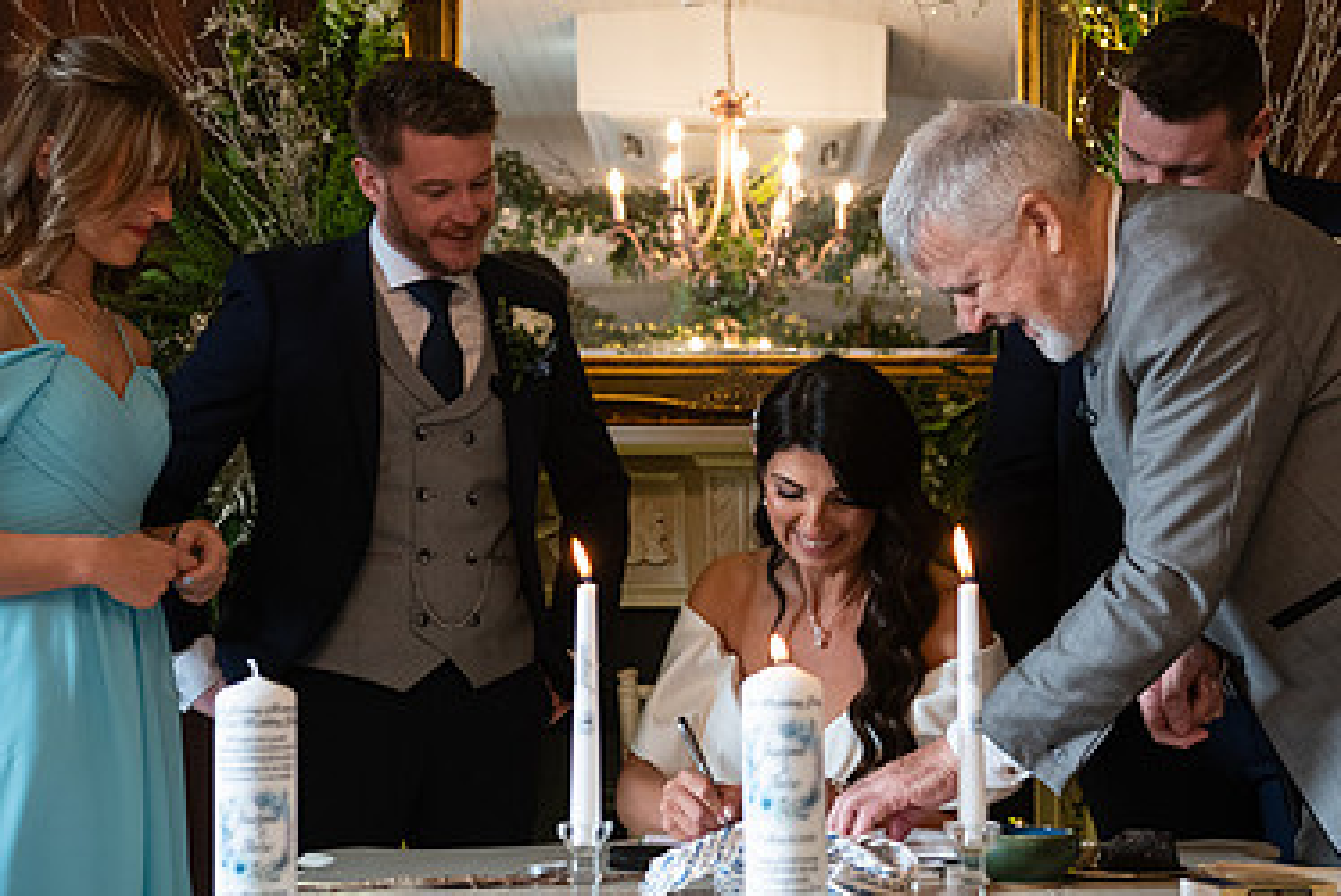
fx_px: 2311
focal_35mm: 62
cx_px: 717
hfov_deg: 32.3
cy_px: 432
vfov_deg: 21.9
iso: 1000
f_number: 3.5
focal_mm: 40
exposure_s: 1/160
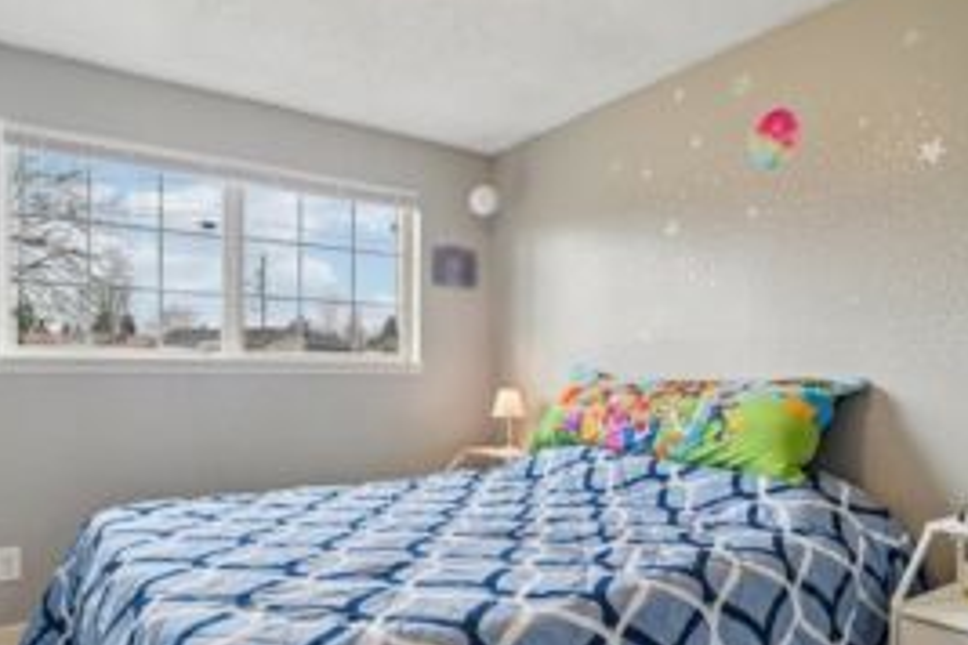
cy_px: 393
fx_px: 645
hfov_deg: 73.7
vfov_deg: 52.7
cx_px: 453
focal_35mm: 24
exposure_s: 1/125
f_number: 8
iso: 1600
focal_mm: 16
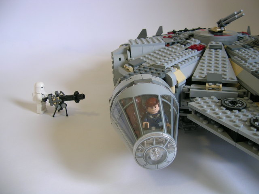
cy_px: 97
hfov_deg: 52.6
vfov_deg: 40.7
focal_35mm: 35
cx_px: 130
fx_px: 262
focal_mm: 5.4
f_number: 2.8
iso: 50
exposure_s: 1/14.3
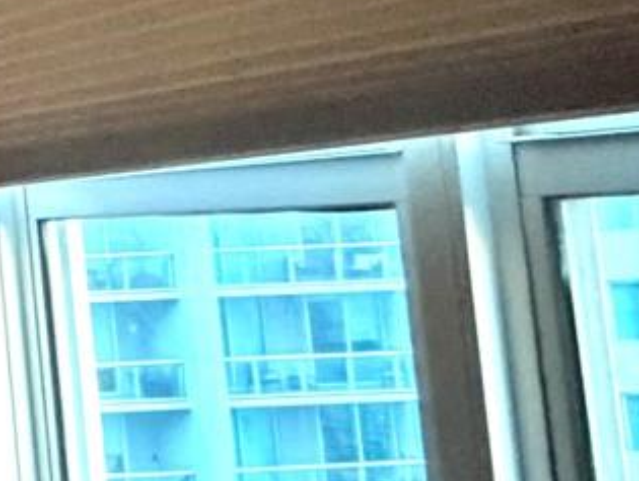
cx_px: -838
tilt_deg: +4.6
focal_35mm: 71
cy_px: 156
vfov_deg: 20.7
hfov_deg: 15.8
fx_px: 1312
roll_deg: +3.1
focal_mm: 2.22
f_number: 2.2
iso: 1000
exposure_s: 1/40
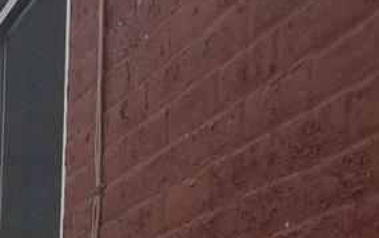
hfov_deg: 12.4
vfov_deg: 7.9
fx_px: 1540
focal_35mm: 149
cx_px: -384
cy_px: 636
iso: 50
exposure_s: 1/381
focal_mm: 4.2
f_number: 1.7
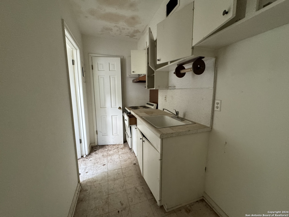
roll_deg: -2.1
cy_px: 108
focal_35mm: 14
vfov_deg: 85.7
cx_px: 144
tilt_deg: -12.6
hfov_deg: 102.1
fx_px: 117
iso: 500
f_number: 2.2
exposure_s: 1/60
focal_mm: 2.22
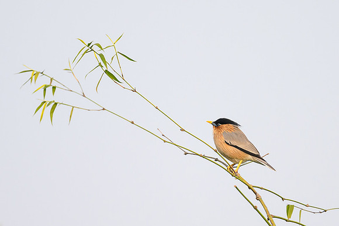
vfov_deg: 1.2
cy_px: 156
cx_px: 195
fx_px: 10773
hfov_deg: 1.8
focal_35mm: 1145
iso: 1000
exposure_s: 1/2500
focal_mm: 560
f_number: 4
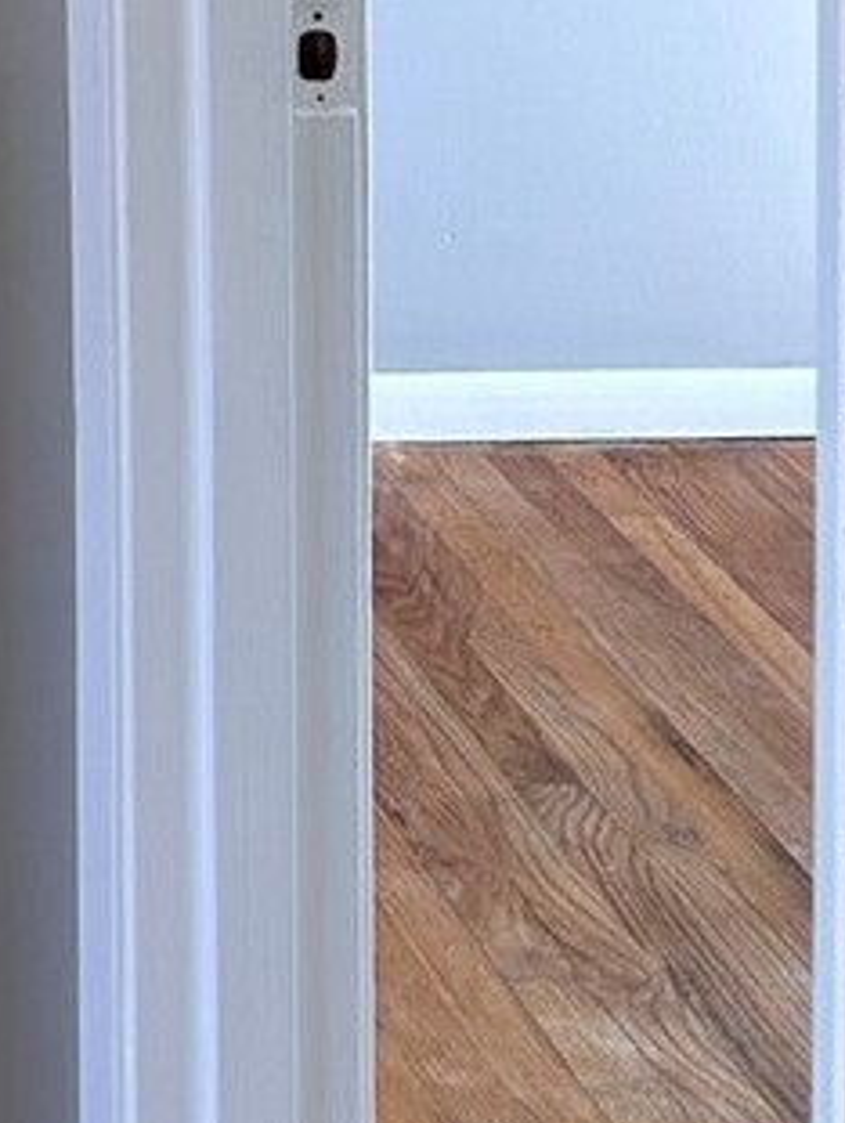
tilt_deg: -3.0
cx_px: -997
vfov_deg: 15.8
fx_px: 3605
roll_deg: +2.1
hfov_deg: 11.6
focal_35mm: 111
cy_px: -729
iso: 125
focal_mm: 6.86
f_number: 1.78
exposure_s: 1/120
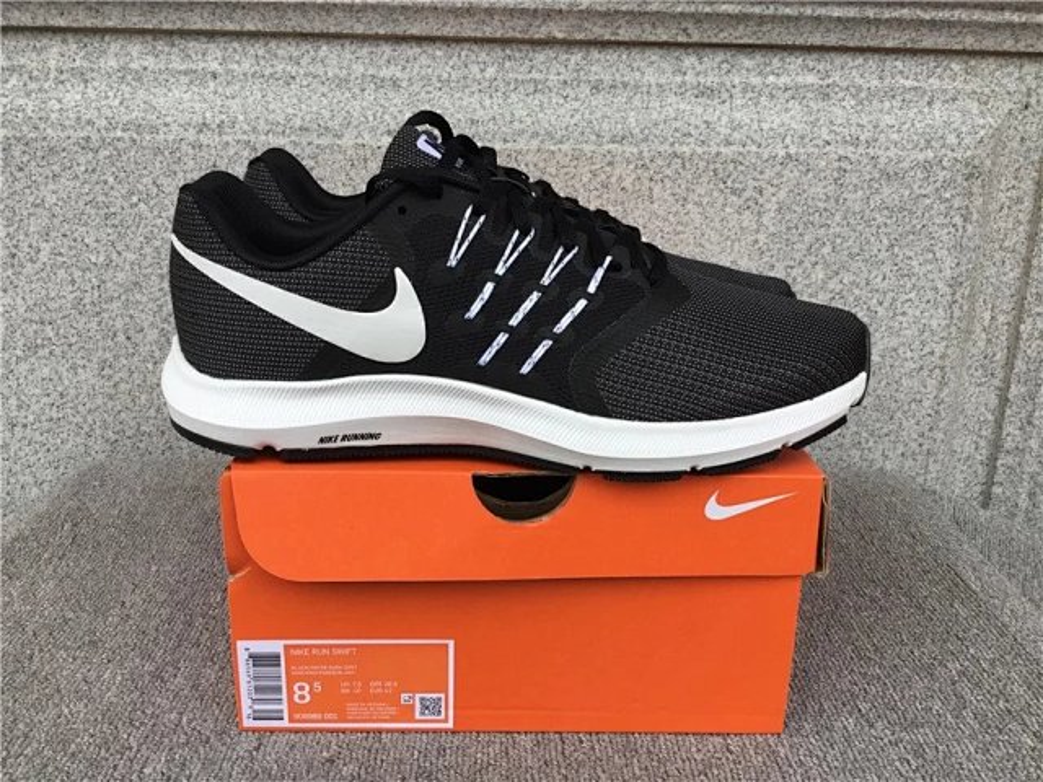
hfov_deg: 58.4
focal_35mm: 31
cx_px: 522
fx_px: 934
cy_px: 391
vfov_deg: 45.4
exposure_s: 1/119
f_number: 2.4
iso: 25
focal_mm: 3.3
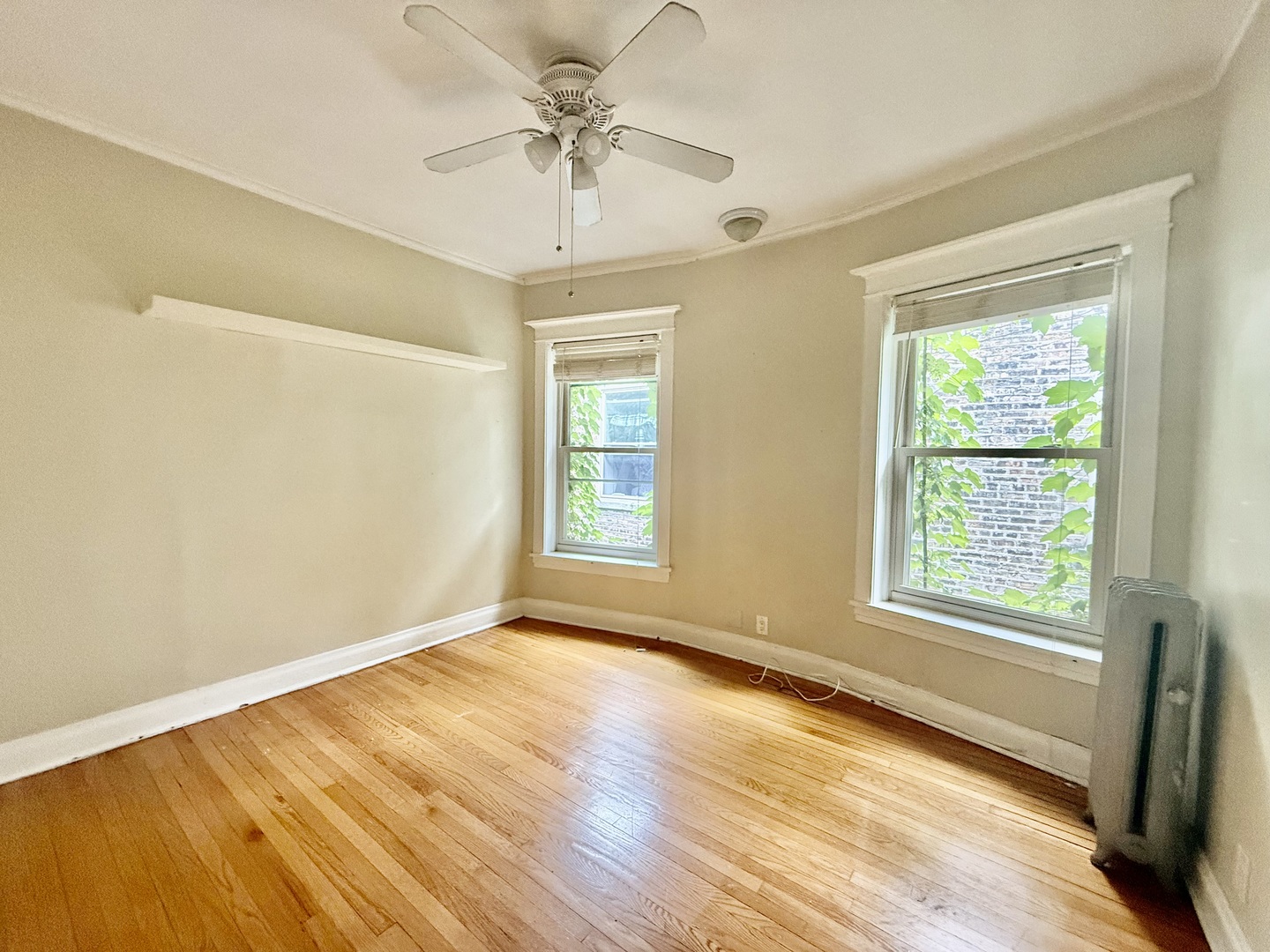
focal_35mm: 14
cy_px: 476
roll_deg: -1.0
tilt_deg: -2.1
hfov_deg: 102.1
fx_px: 514
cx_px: 635
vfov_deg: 85.7
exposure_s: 1/60
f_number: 2.2
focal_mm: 2.22
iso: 500
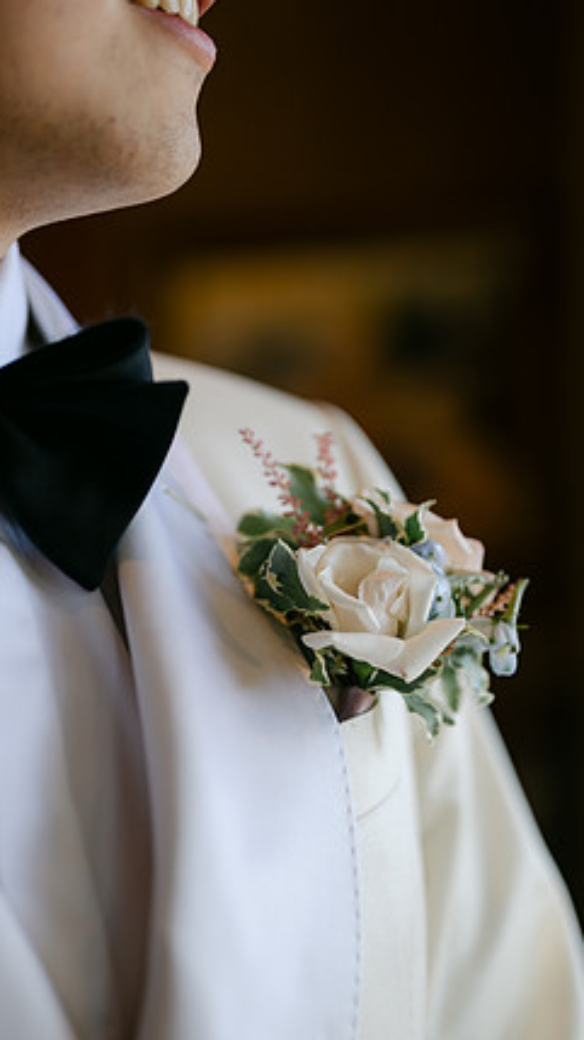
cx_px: 327
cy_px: 543
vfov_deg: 37.9
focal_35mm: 55
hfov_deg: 21.8
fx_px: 1516
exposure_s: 1/500
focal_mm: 50
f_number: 1.8
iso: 250
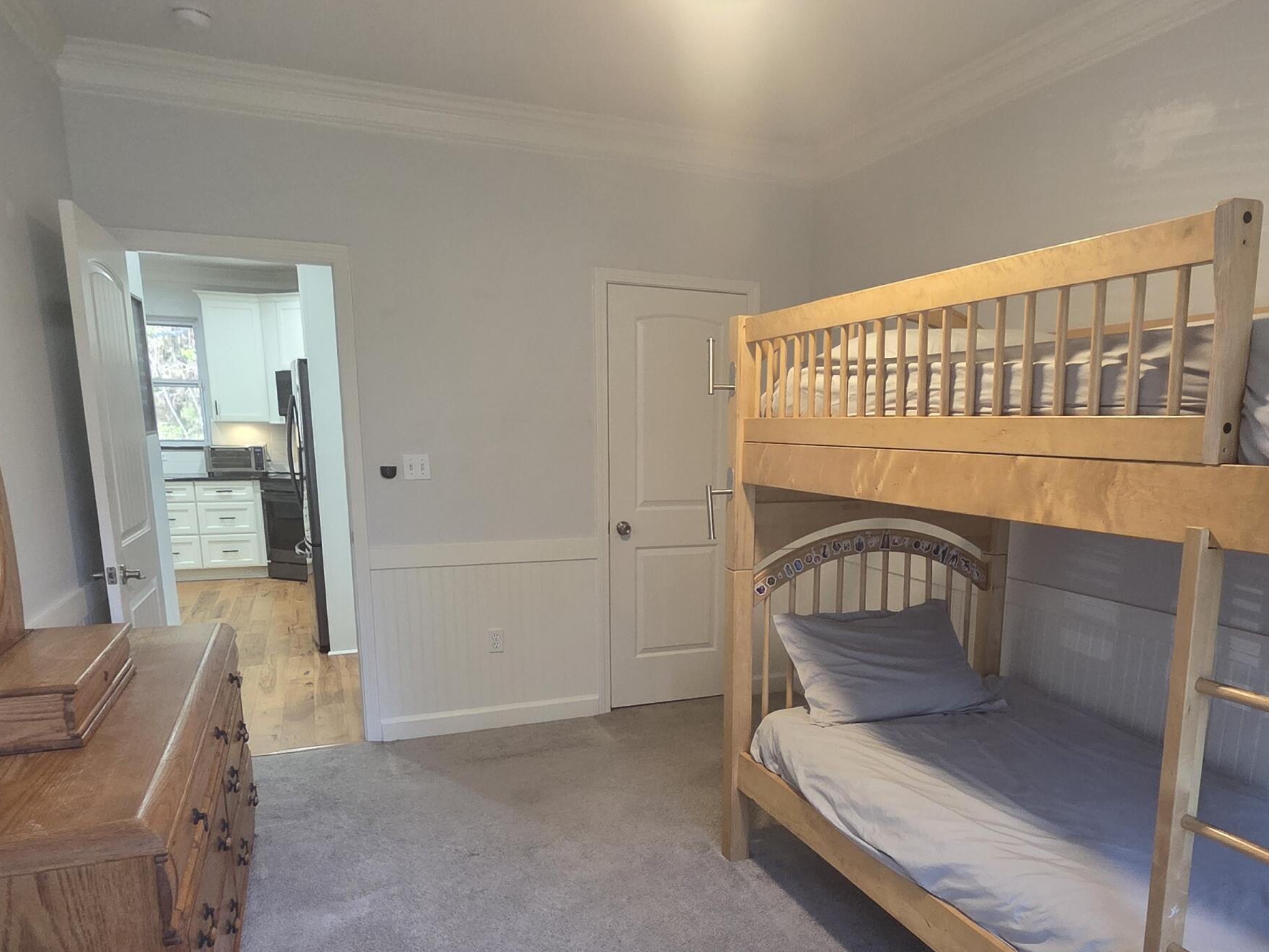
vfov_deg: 60.0
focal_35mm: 22
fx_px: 807
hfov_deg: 76.0
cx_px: 721
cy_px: 618
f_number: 2.2
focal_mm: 2.2
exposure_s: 1/60
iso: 500
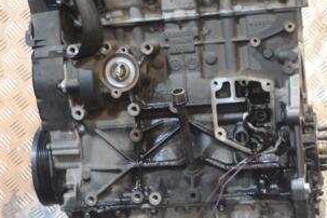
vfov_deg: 12.8
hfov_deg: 19.1
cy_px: 71
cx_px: 163
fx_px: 972
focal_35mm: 107
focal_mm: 36
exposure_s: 1/30
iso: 2000
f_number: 5
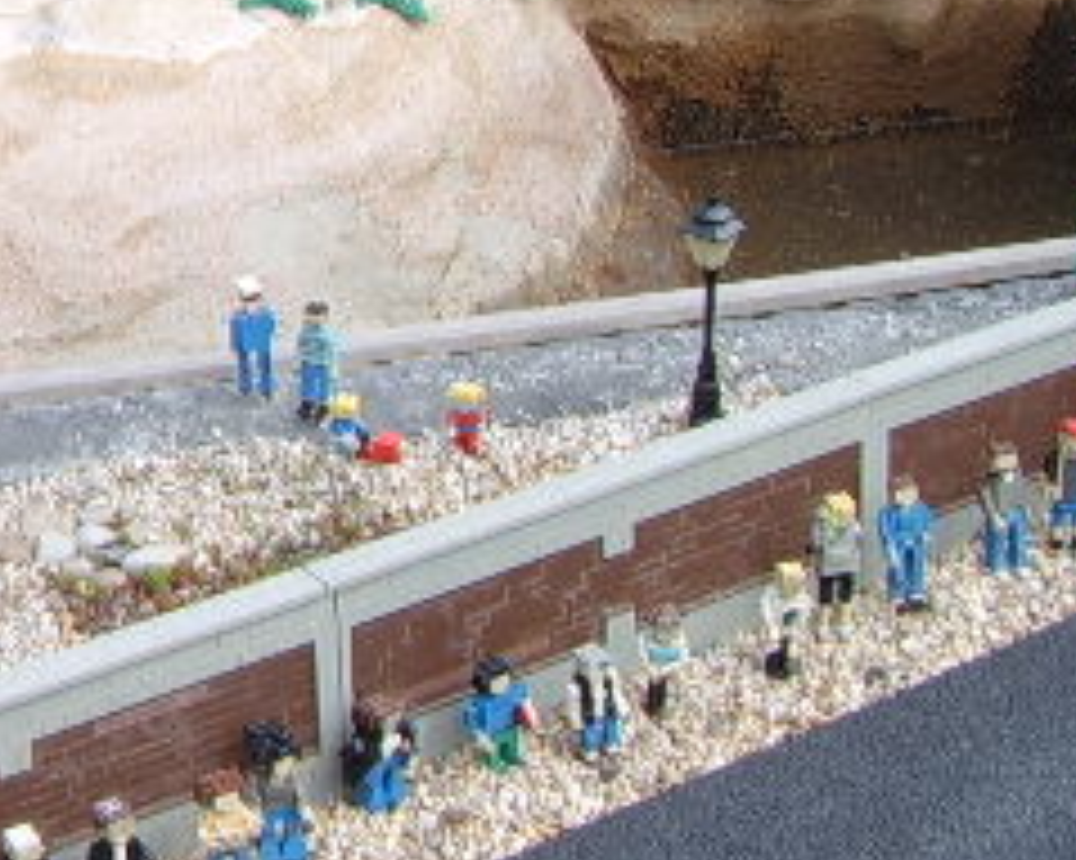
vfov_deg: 18.4
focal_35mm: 81
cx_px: 207
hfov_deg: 23.2
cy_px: 0
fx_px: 2578
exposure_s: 1/125
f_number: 6.7
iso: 50
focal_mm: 8.13
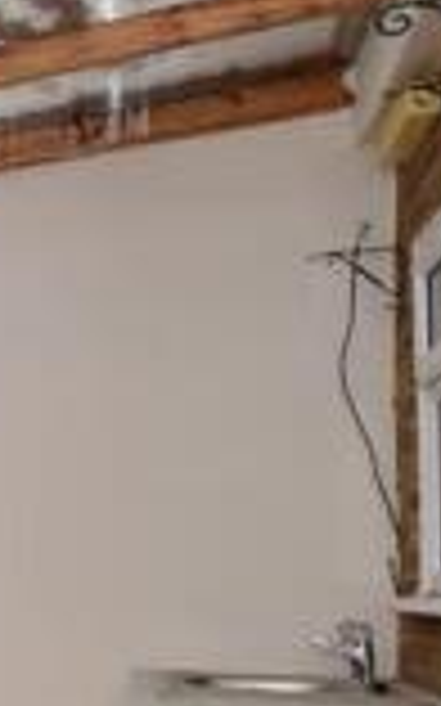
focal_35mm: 64
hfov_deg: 12.7
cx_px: -752
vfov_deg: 31.3
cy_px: 551
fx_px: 1232
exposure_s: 1/50
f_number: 3.5
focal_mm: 10
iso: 400
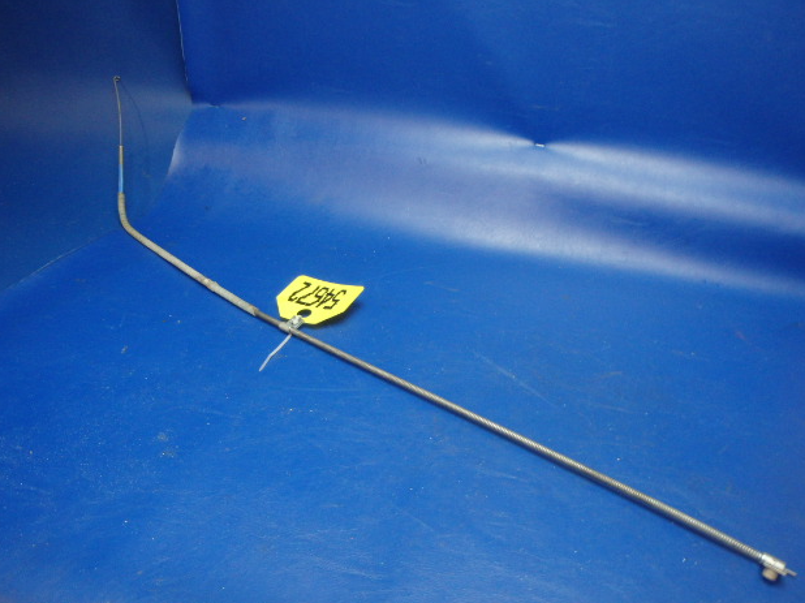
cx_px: 413
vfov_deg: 48.2
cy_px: 310
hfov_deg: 61.7
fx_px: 674
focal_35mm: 29
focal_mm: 5
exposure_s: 1/30
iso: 500
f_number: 3.9
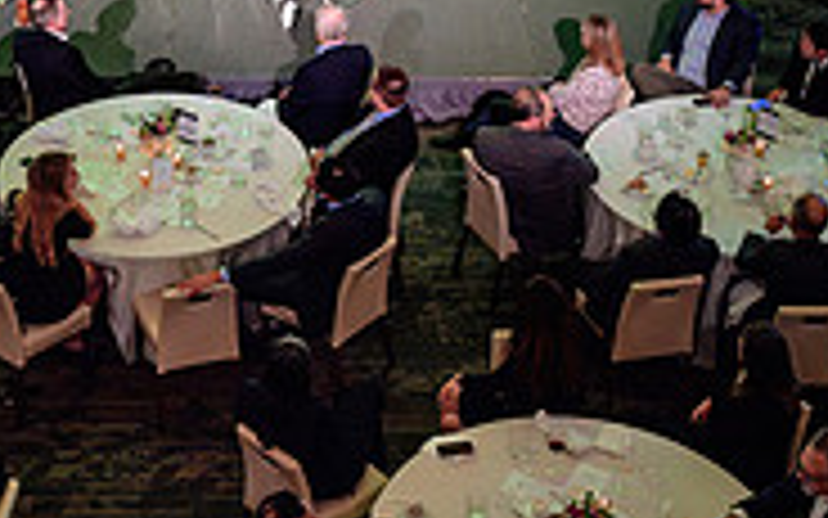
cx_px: 252
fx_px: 1738
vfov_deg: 16.8
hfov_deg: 26.6
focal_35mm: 77
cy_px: 128
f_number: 3.2
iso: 1600
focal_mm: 24
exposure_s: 1/160
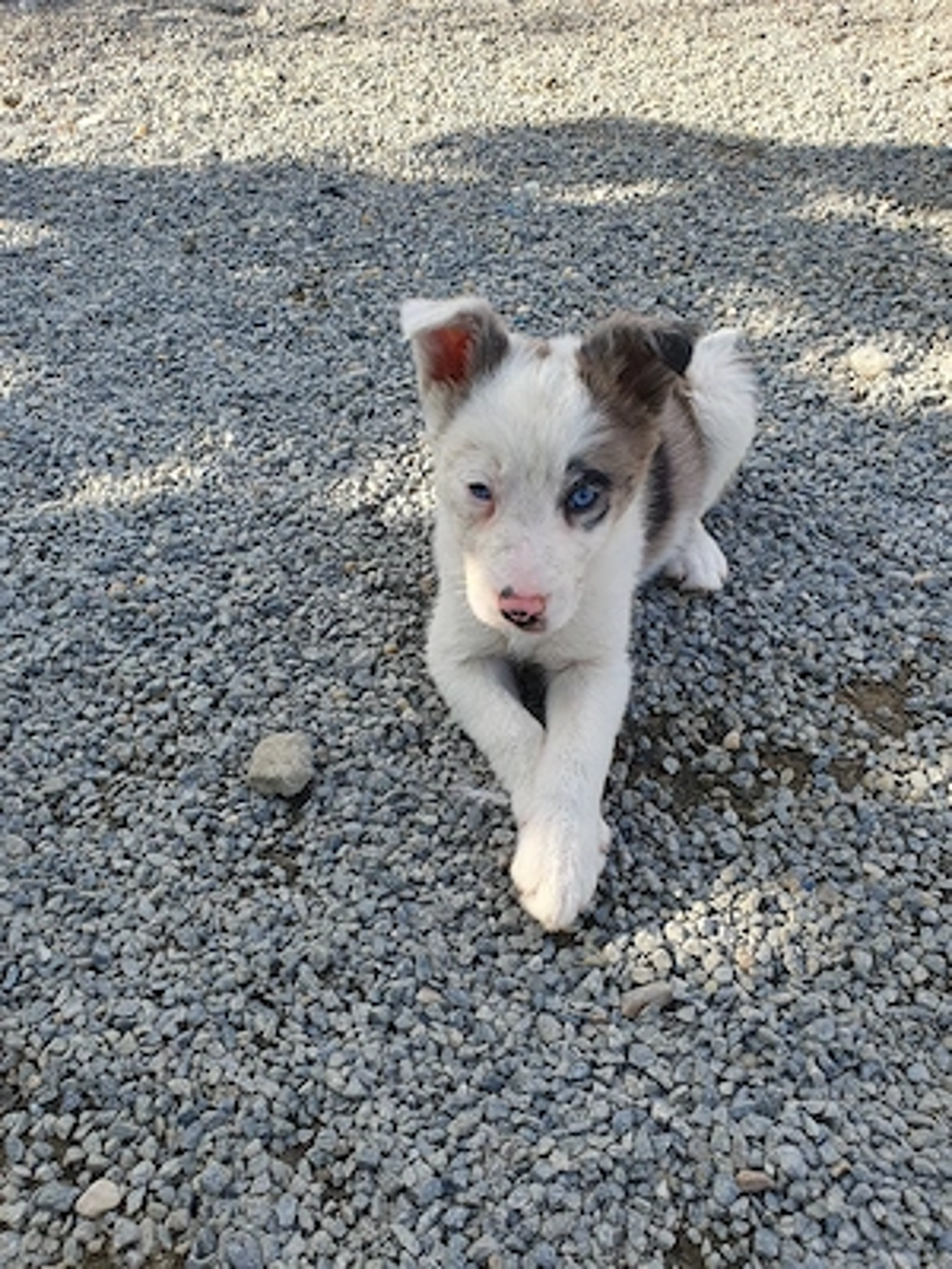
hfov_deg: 53.1
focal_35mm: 26
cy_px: 634
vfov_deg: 67.3
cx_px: 476
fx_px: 953
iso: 50
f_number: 2.4
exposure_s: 1/400
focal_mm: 4.32
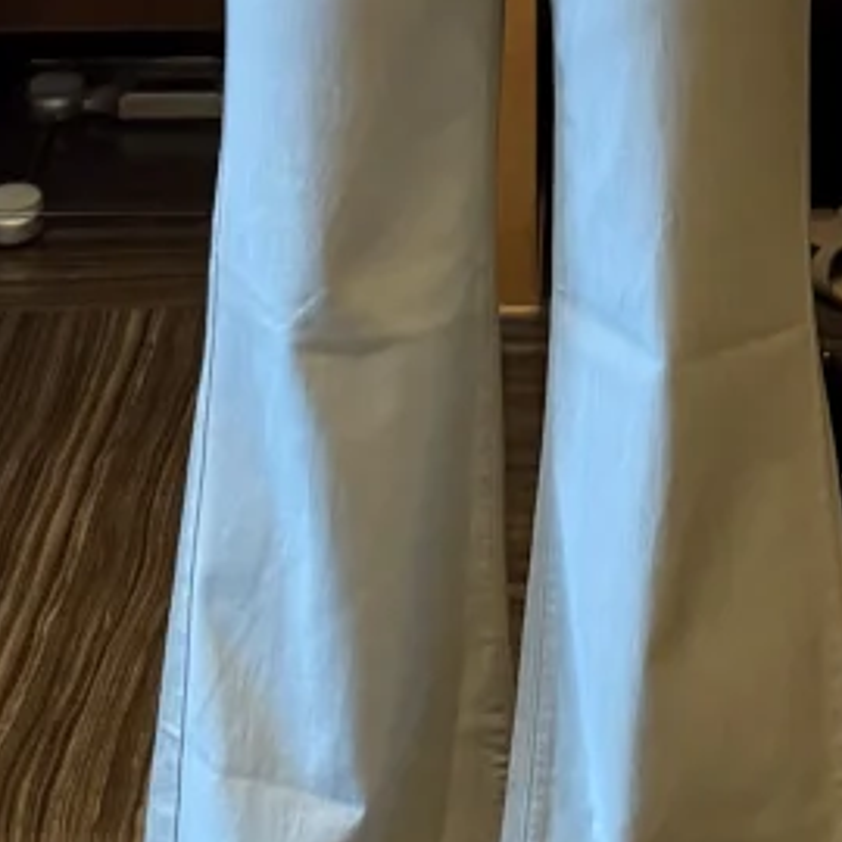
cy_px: -739
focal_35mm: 113
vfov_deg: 13.6
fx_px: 3110
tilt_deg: -8.0
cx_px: 630
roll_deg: +0.6
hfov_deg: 15.4
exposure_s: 1/50
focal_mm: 6.76
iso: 640
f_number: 1.78
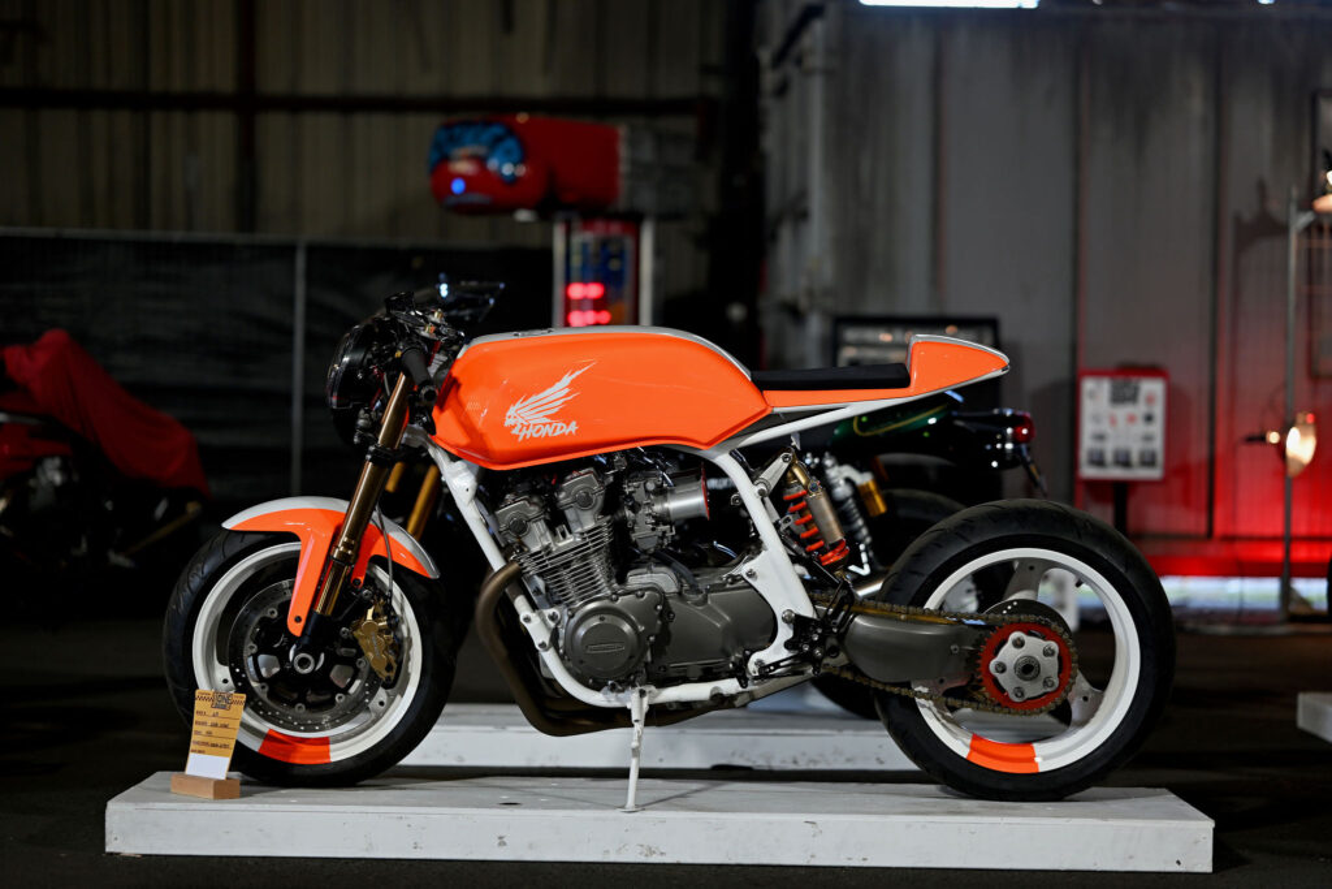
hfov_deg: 23.9
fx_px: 3145
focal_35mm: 85
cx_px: 666
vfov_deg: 16.1
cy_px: 444
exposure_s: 1/100
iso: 160
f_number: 1.8
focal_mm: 85
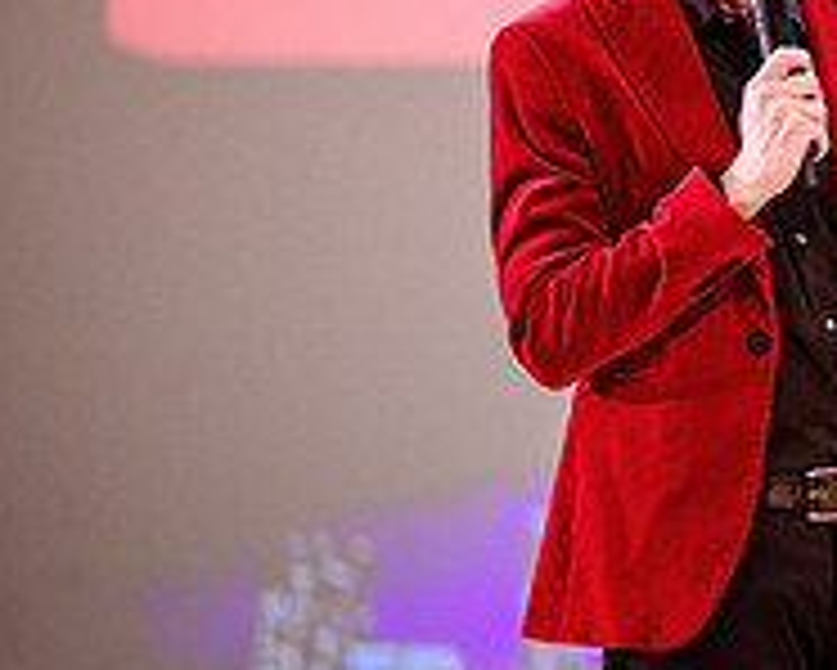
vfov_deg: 5.0
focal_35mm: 307
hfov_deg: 6.2
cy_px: 259
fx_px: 7609
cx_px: 1215
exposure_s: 1/800
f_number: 1.4
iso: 1250
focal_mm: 105
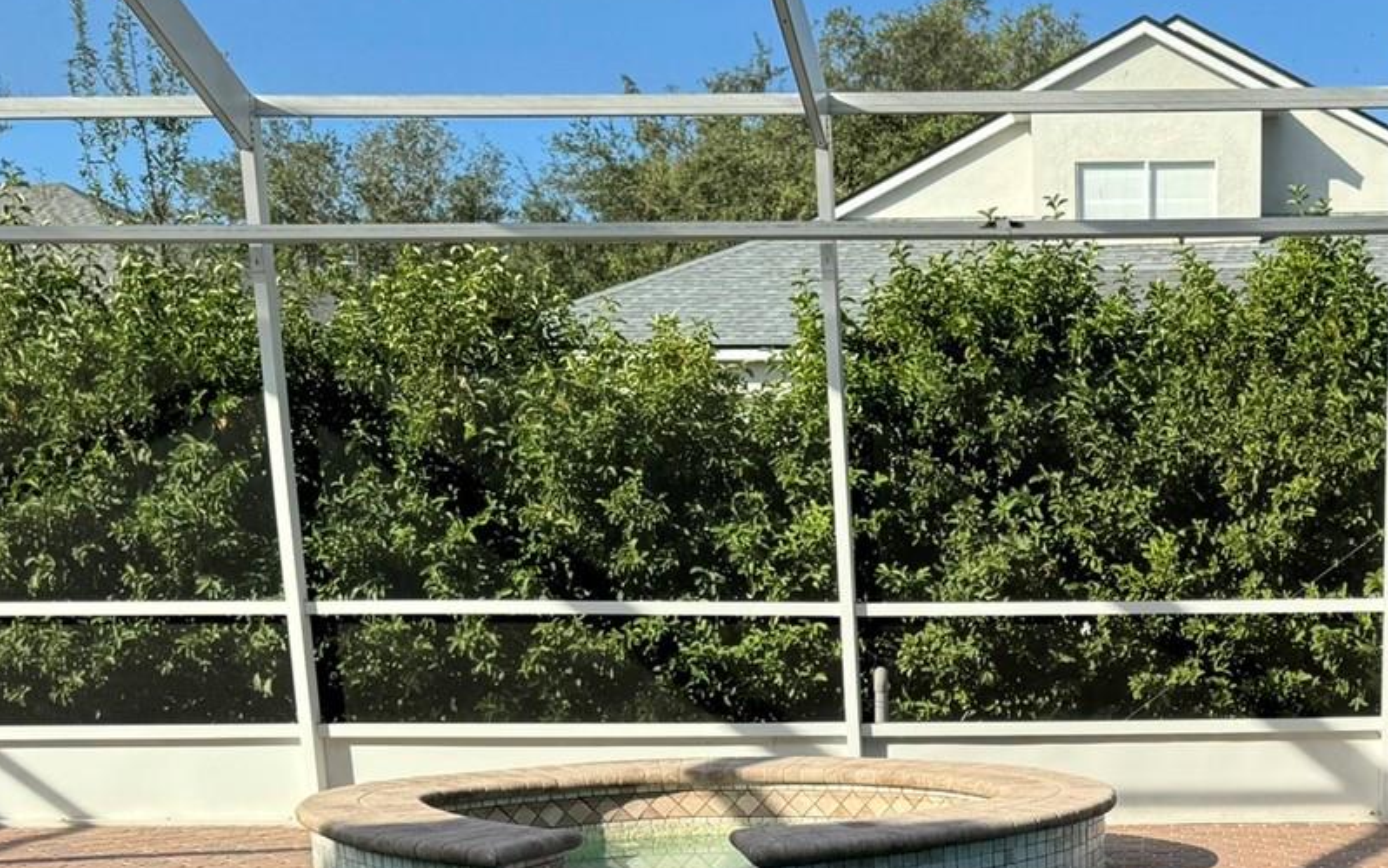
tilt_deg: -12.7
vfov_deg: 24.0
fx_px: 1929
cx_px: 1125
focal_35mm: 51
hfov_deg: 38.0
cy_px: 908
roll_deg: +0.8
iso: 80
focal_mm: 6.76
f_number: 1.78
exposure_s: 1/1597
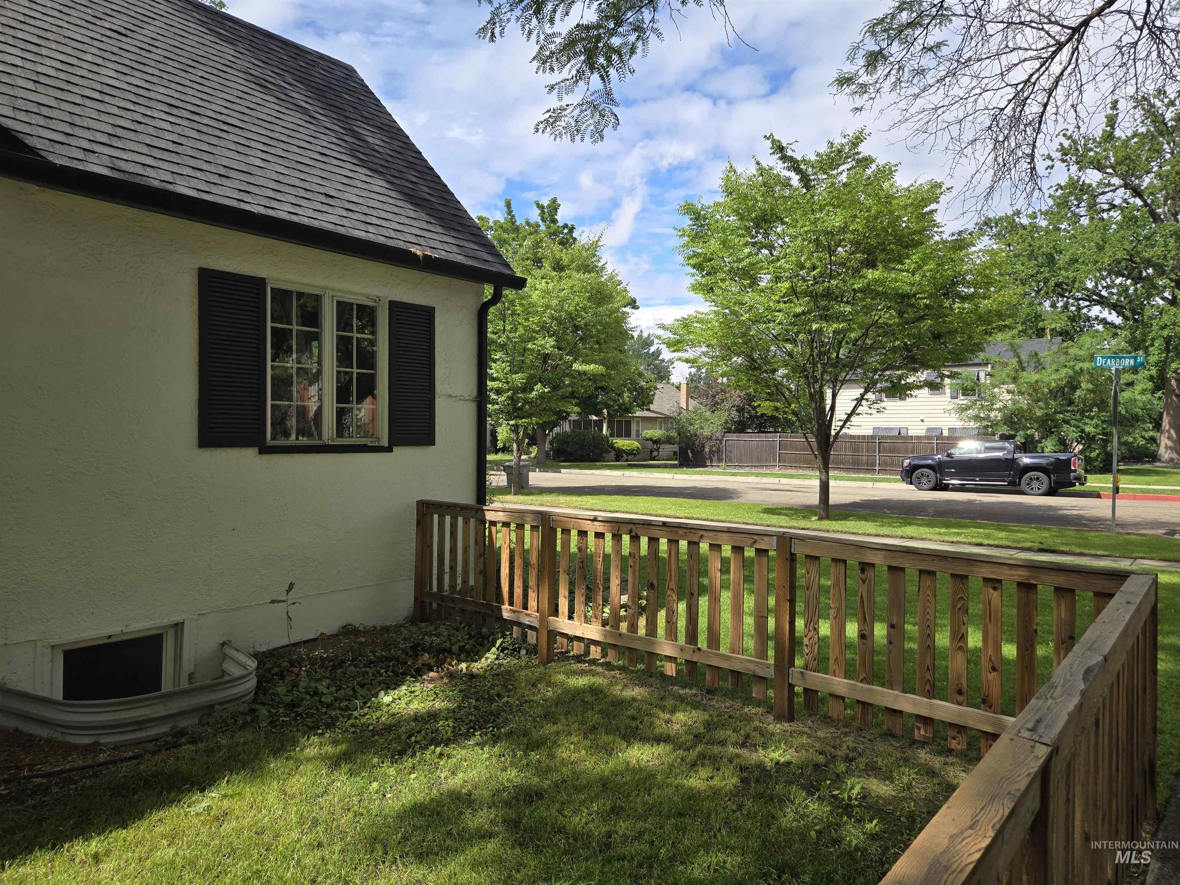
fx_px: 784
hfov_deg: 73.9
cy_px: 442
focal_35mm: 23
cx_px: 590
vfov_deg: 58.9
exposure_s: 1/1272
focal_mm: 5.4
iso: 25
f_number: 1.8
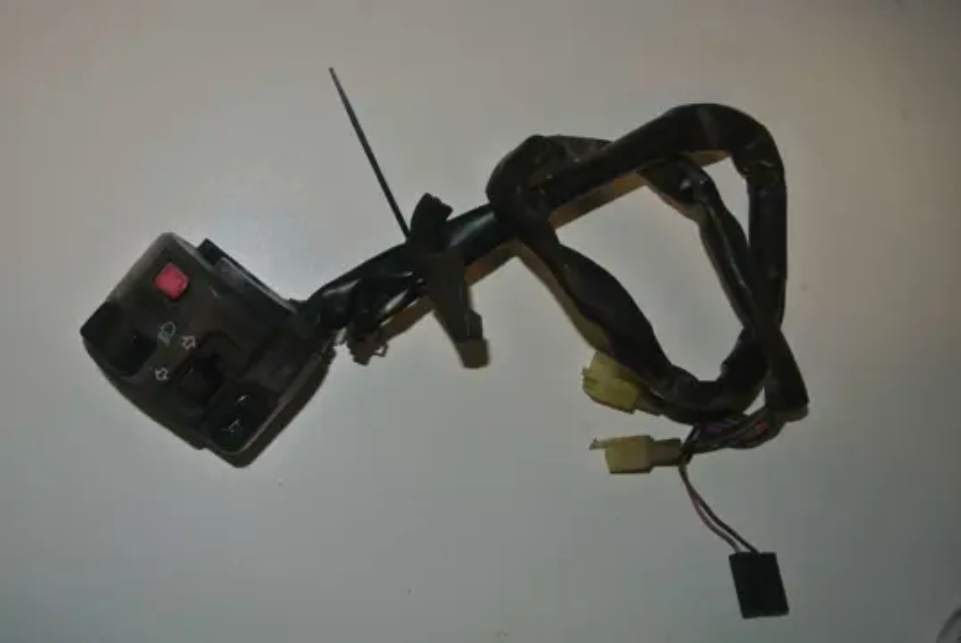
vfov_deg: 37.9
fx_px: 935
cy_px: 322
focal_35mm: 35
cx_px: 480
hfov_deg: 54.4
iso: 200
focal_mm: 13.1
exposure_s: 1/60
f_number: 4
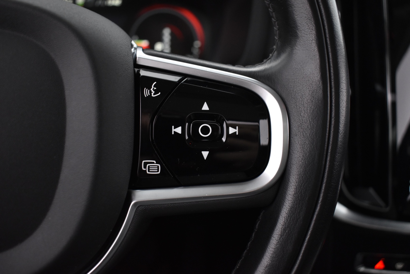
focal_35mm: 33
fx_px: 376
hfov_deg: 57.2
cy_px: 137
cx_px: 205
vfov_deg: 40.0
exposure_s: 1/30
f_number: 3.8
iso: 1800
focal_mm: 22
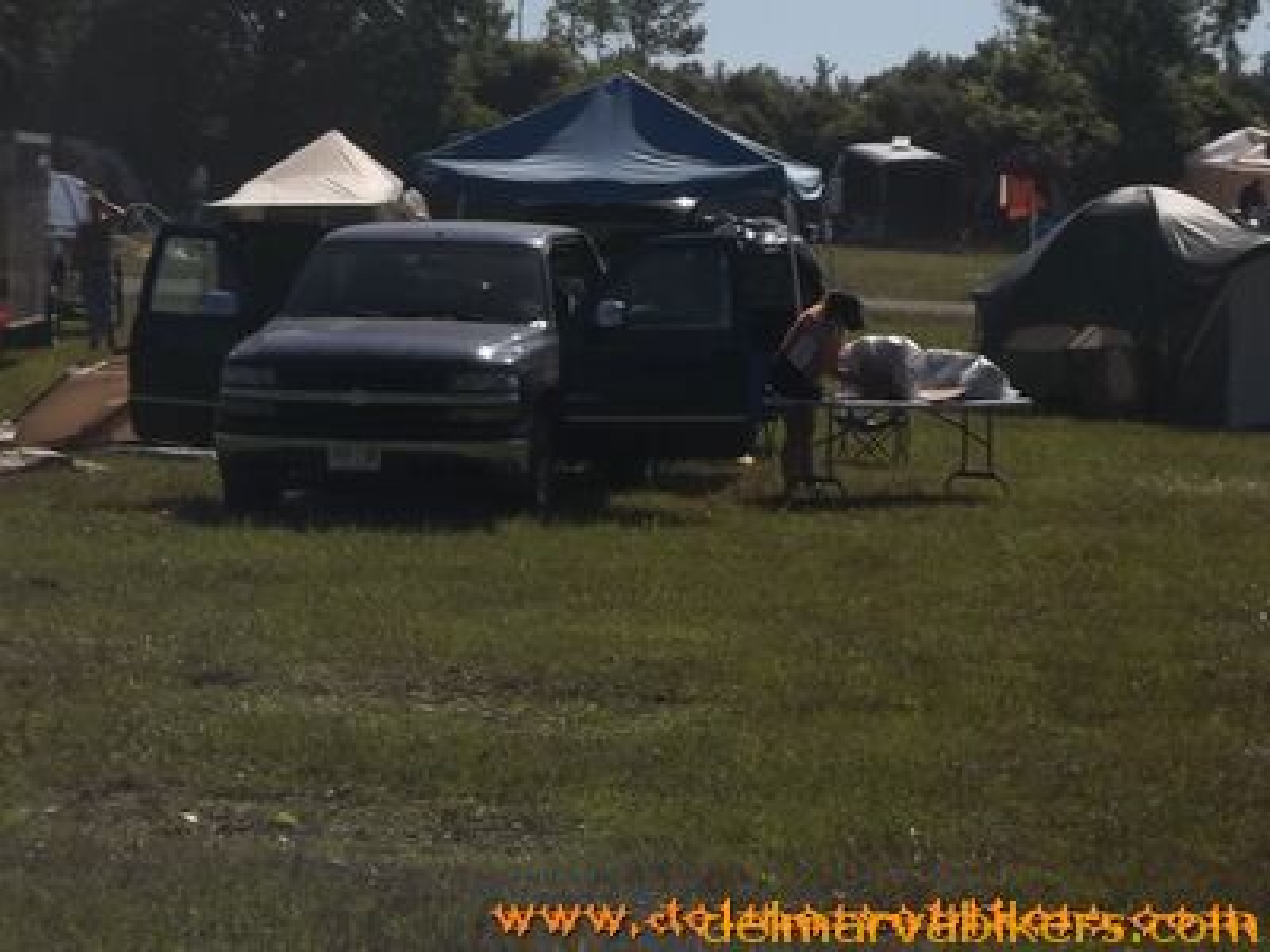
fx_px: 4953
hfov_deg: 14.6
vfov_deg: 11.0
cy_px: 476
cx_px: 635
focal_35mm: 135
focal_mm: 24.5
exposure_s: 1/800
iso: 80
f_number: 5.9
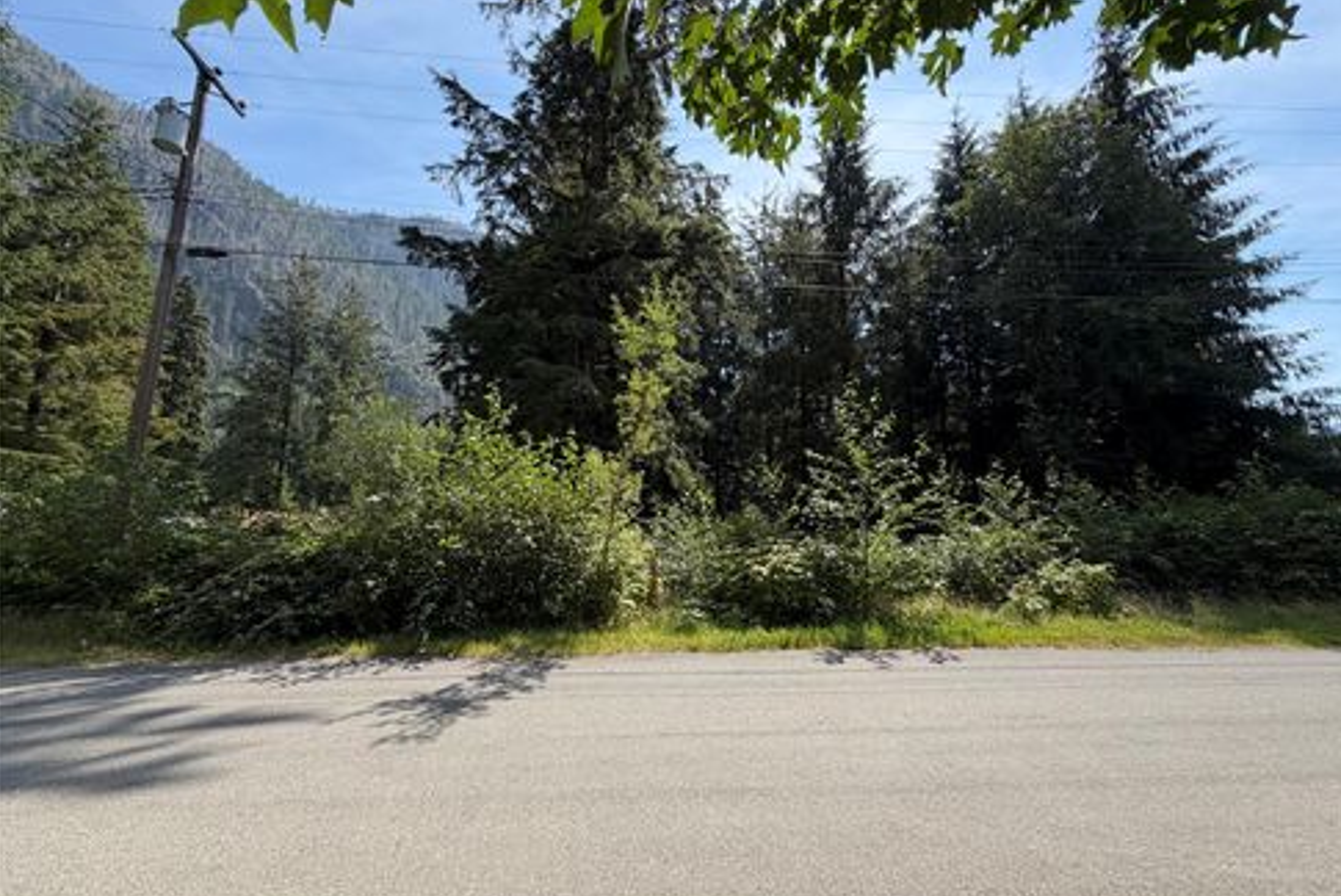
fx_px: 559
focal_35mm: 15
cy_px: 438
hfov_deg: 100.3
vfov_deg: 77.4
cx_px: 688
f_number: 2.2
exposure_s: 1/770
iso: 32
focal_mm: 2.22
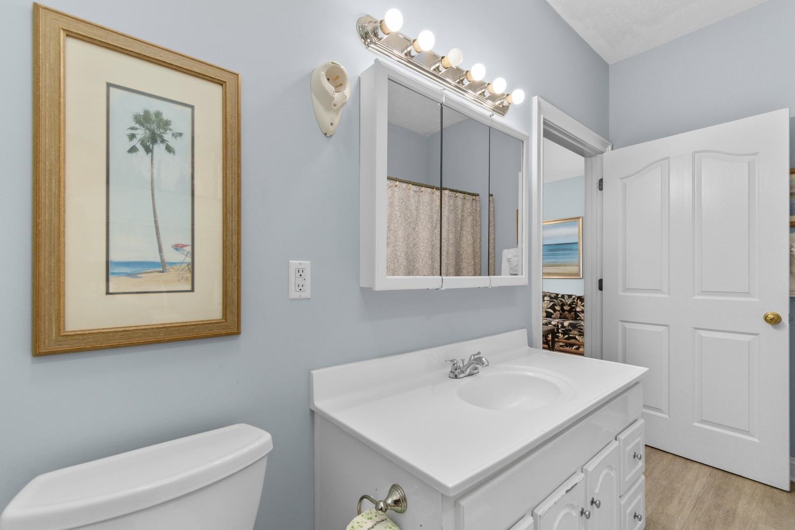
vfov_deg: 77.3
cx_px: 398
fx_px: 331
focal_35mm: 15
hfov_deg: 100.4
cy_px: 265
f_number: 4.5
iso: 100
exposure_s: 1/13
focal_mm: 10
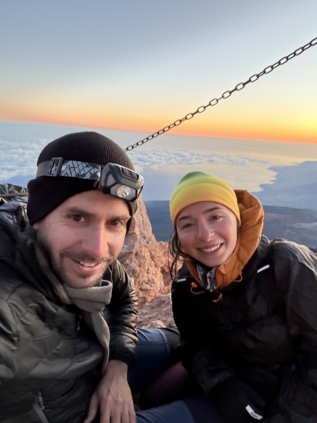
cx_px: 158
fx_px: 281
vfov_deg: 73.9
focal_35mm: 23
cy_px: 212
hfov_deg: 58.9
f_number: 1.9
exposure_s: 1/60
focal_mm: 2.69
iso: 250
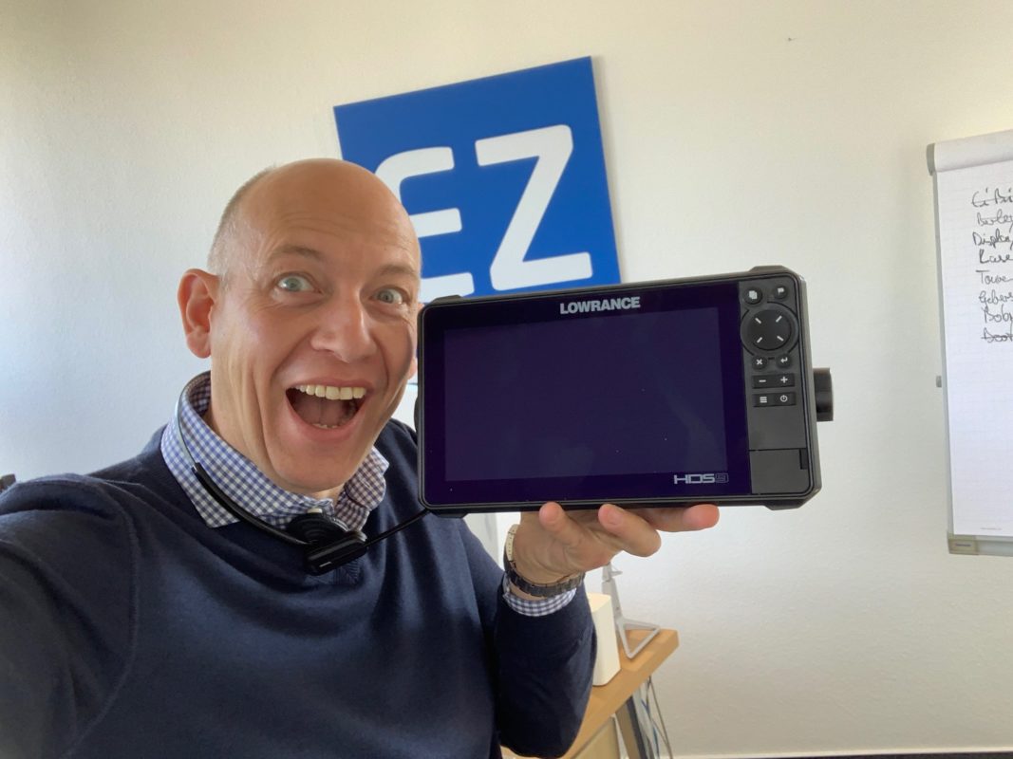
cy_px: 380
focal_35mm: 32
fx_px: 936
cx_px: 506
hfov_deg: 56.8
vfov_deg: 44.2
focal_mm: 2.87
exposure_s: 1/60
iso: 80
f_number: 2.2
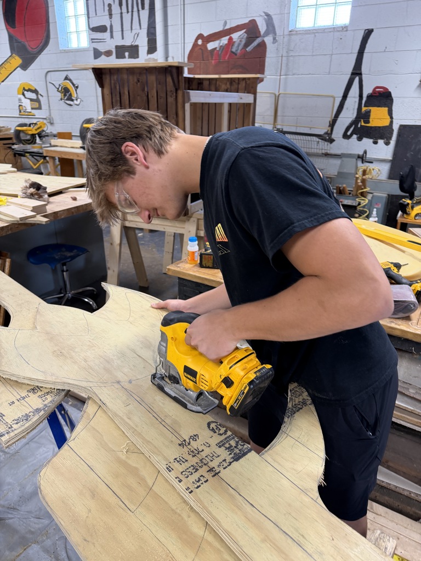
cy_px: 280
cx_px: 210
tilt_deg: -25.3
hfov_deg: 56.8
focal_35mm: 24
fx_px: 389
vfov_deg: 71.6
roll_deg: -2.3
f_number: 1.78
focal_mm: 6.76
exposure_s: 1/60
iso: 200
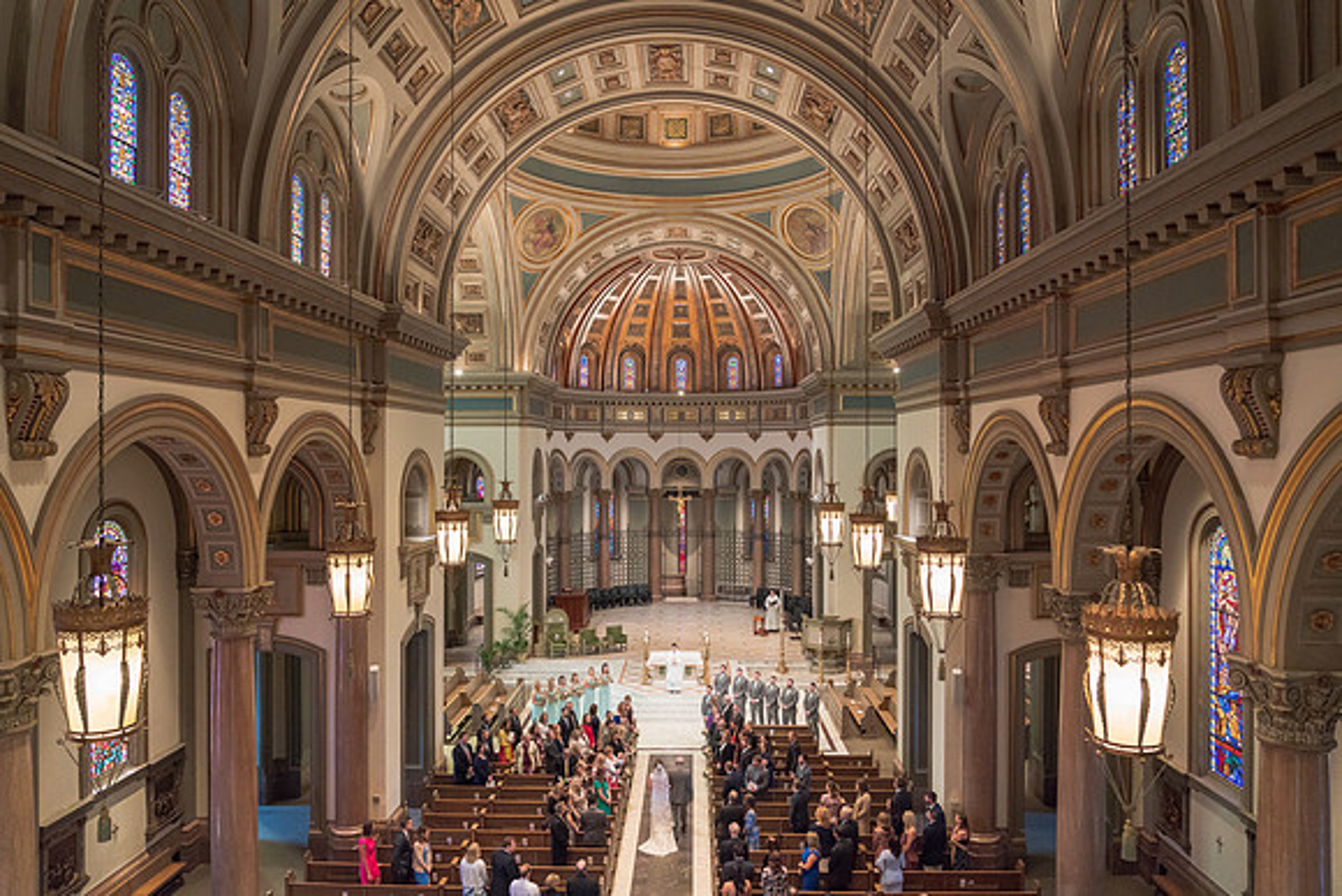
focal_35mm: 25
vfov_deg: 51.6
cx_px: 671
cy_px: 448
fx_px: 926
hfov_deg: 71.9
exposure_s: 1/100
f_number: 4
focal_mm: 24
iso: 2500
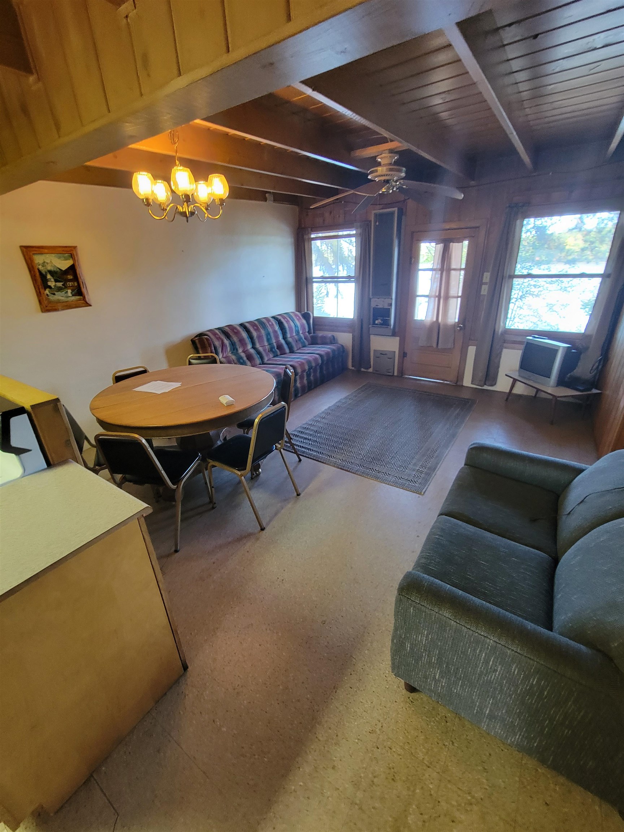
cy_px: 416
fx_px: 312
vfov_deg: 106.2
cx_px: 312
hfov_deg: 89.9
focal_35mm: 13
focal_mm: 2.2
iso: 320
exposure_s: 1/30
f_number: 2.2
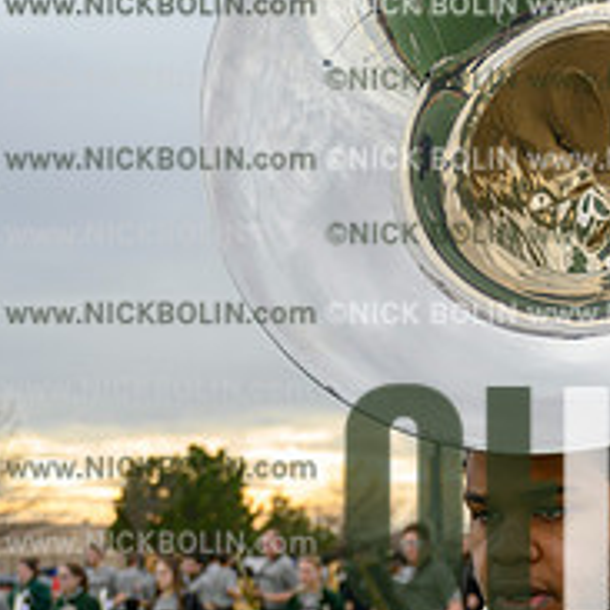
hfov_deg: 19.1
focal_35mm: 89
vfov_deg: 19.2
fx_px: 1774
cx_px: 580
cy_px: 545
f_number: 4
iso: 200
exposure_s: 1/500
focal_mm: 33
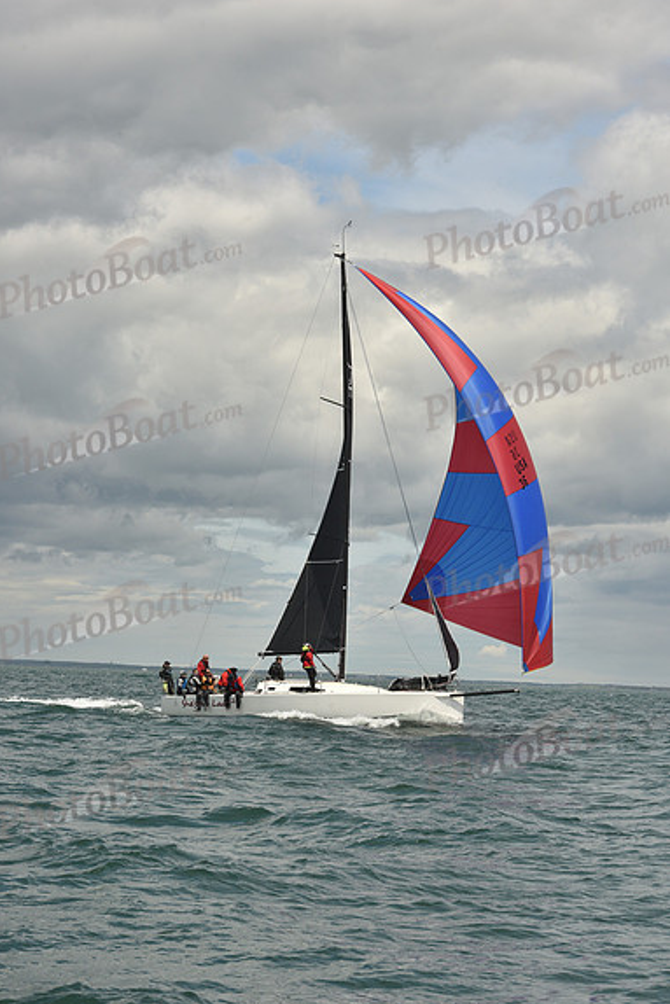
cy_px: 502
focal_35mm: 96
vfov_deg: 21.2
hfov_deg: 14.3
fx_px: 2678
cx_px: 333
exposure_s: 1/800
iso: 320
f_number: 13
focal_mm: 95
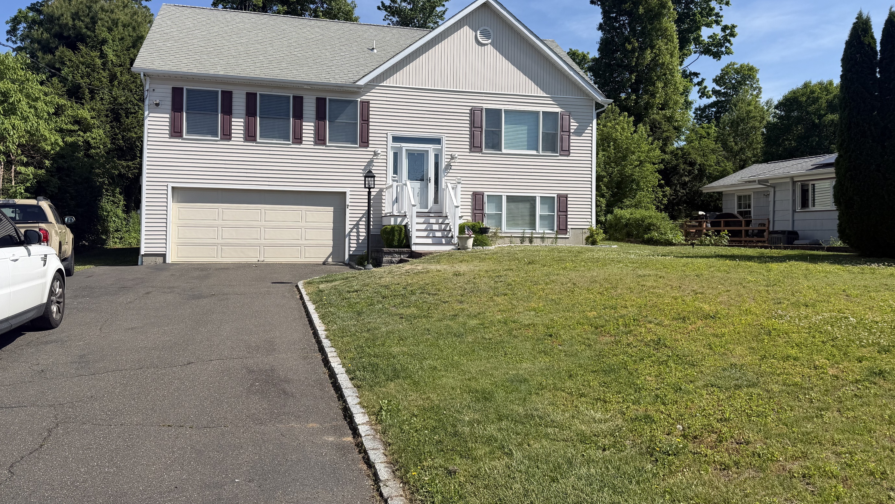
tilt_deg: +1.2
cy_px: 211
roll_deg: -0.5
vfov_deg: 42.7
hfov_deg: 69.9
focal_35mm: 27
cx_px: 437
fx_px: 641
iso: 80
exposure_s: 1/5319
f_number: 1.78
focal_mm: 6.76
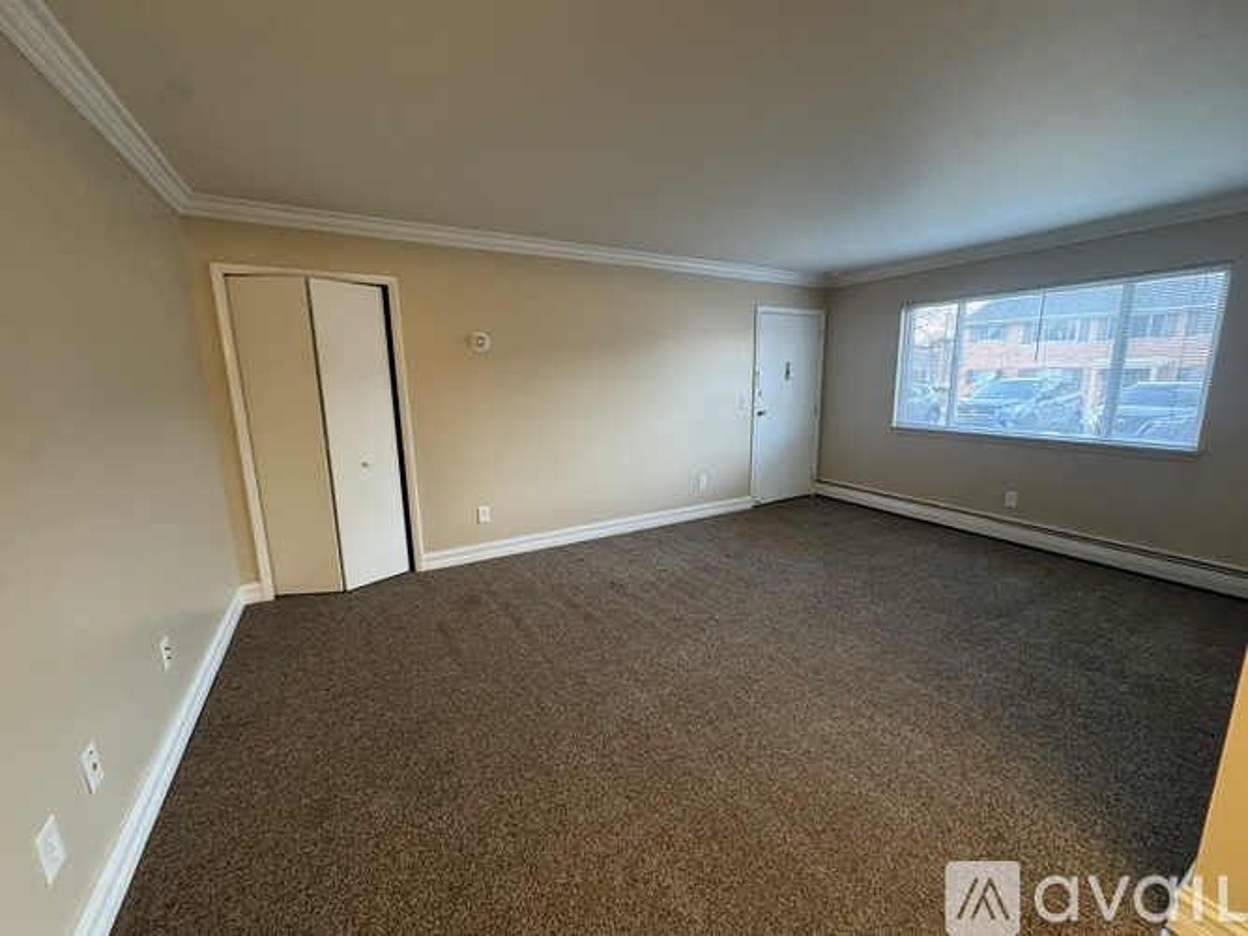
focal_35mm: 14
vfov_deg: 85.7
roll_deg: +0.8
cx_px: 624
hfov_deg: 102.1
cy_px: 468
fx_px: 505
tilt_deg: -11.9
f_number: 2.2
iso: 320
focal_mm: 2.22
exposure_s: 1/60
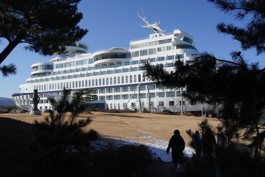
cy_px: 88
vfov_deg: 40.0
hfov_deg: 57.2
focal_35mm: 33
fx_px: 243
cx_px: 132
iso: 200
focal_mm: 33
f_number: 22
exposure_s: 1/100
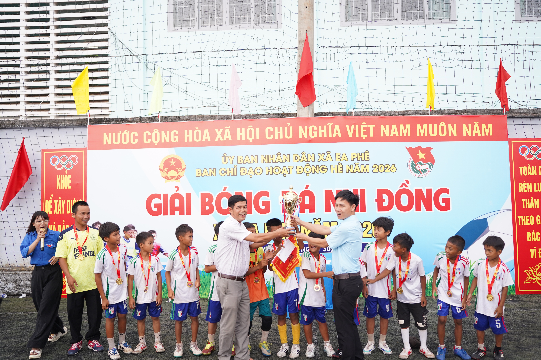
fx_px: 436
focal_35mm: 29
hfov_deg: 63.7
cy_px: 180
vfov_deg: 45.0
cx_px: 270
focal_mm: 29
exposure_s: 1/125
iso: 800
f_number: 2.8
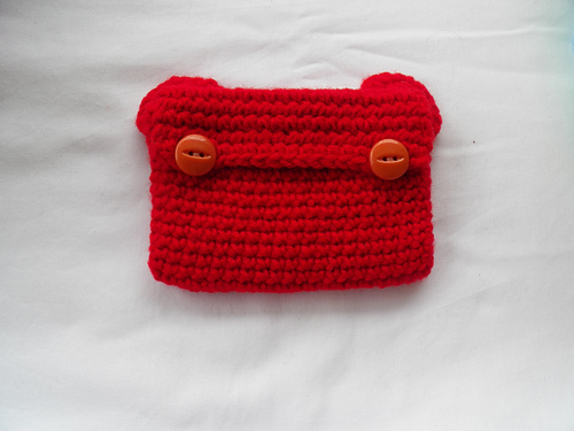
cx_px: 287
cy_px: 216
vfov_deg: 49.7
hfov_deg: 63.4
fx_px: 464
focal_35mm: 28
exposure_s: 1/125
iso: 125
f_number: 7.1
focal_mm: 4.9
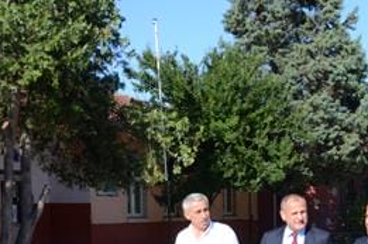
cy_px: 276
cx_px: 313
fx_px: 788
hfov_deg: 25.7
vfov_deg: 17.0
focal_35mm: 77
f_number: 14
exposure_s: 1/800
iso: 1000
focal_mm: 21
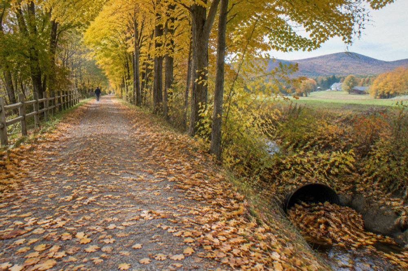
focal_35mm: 37
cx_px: 204
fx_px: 419
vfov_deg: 35.9
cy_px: 136
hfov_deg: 51.9
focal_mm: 37
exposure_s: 1/640
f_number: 4
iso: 200
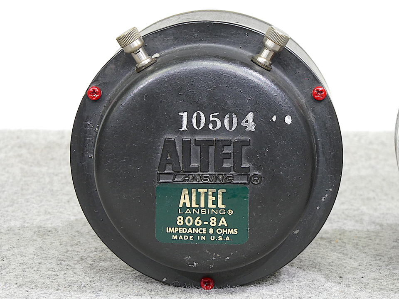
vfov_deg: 10.4
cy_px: 150
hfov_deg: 13.8
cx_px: 200
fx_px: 1648
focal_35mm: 143
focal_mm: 25.6
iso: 200
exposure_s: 1/3.2
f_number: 5.4
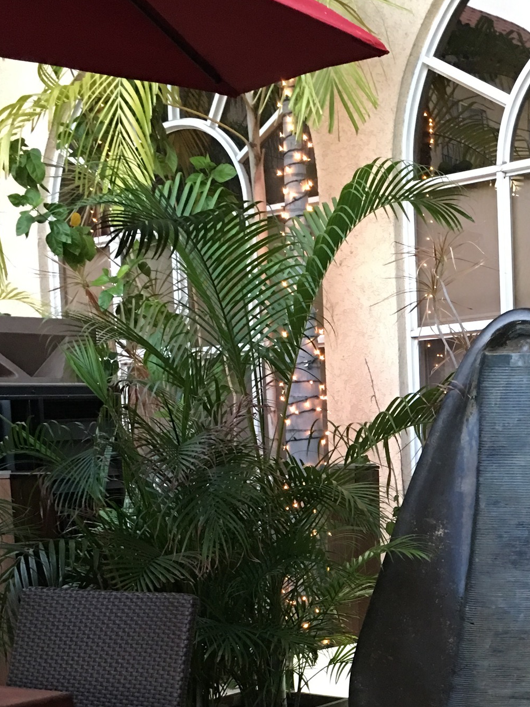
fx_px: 1204
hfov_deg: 24.1
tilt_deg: -4.0
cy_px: 598
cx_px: 485
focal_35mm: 59
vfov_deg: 31.6
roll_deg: +1.1
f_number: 2.2
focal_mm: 4.15
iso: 80
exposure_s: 1/10
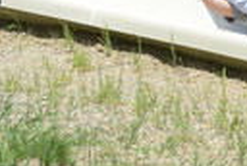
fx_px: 4181
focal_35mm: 608
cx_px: 367
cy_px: 76
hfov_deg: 3.4
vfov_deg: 2.3
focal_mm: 195
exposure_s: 1/1250
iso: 400
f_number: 6.3
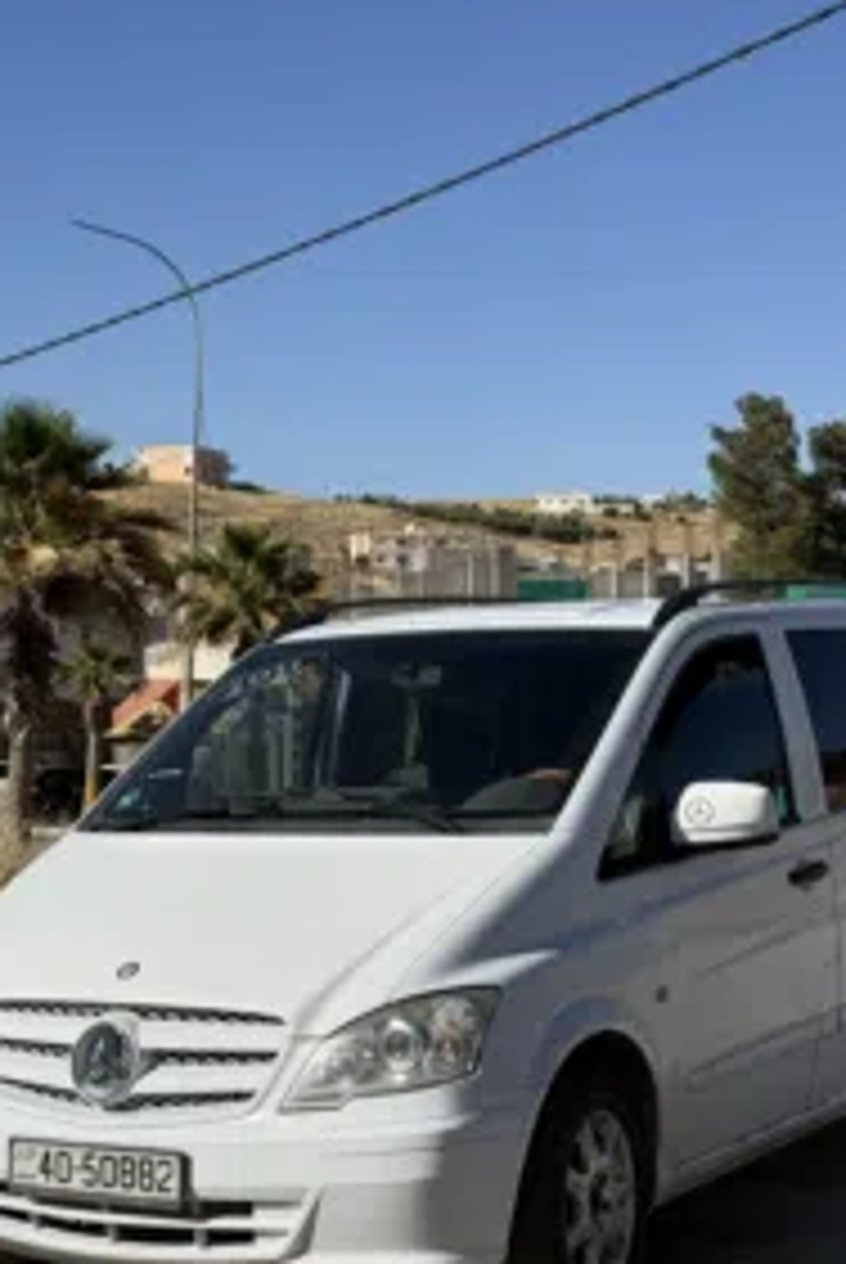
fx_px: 2496
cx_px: 436
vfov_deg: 28.4
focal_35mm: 71
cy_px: 661
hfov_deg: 19.2
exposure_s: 1/7143
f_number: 1.78
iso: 64
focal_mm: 6.76
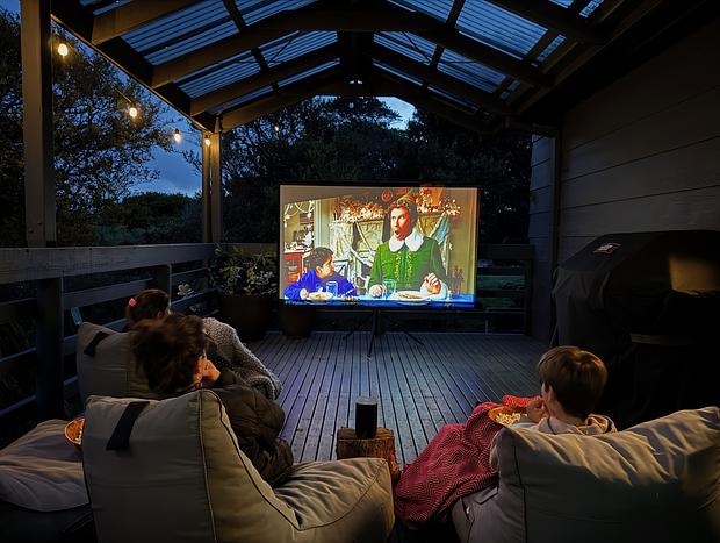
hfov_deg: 71.5
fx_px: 500
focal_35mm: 24
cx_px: 360
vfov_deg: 56.9
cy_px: 272
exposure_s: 1/5
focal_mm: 6.76
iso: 1600
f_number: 1.78
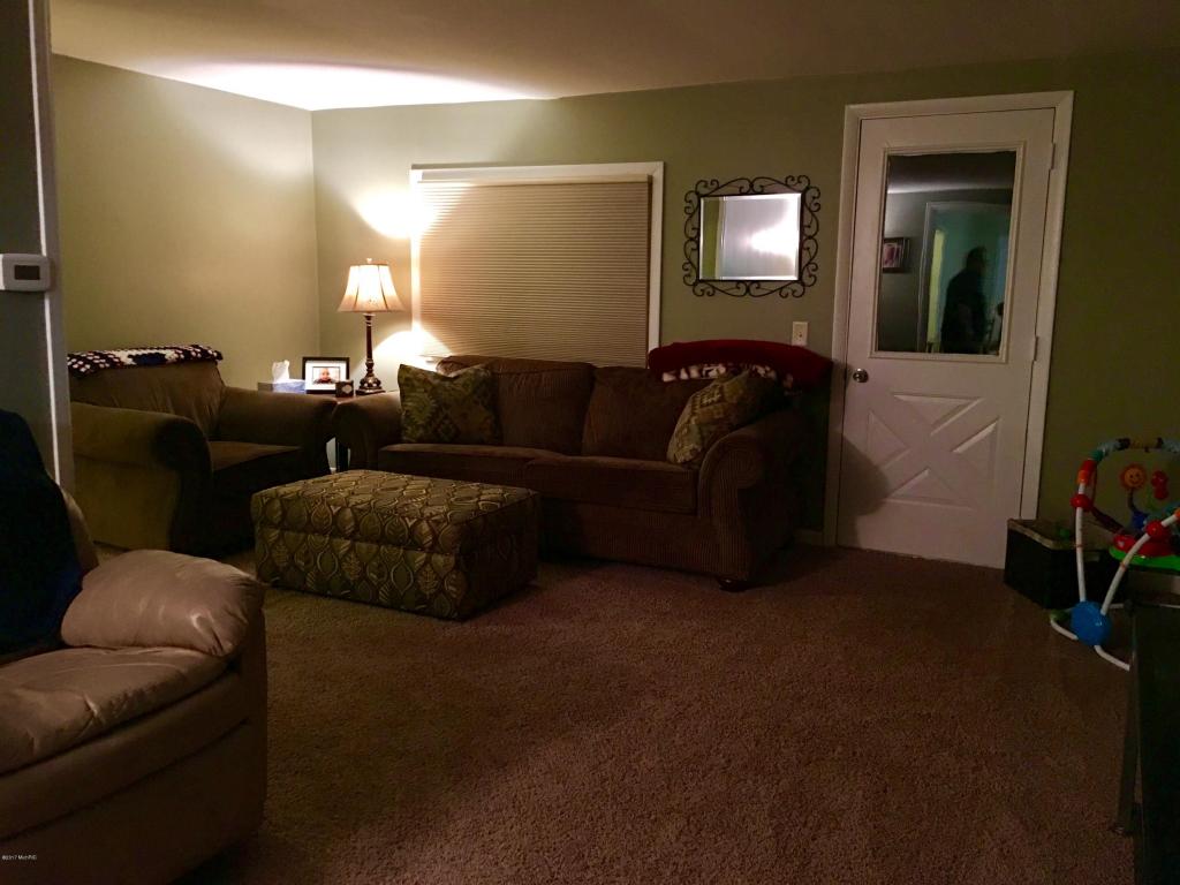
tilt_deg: -8.1
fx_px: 989
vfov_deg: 48.2
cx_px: 590
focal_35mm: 29
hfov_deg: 61.7
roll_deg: -1.0
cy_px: 442
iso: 80
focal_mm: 4.15
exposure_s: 1/4
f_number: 2.2
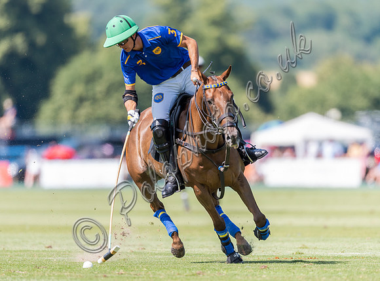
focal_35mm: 587
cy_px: 148
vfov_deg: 2.5
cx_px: 173
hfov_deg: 3.4
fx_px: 6410
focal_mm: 500
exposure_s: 1/1250
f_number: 4
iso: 320
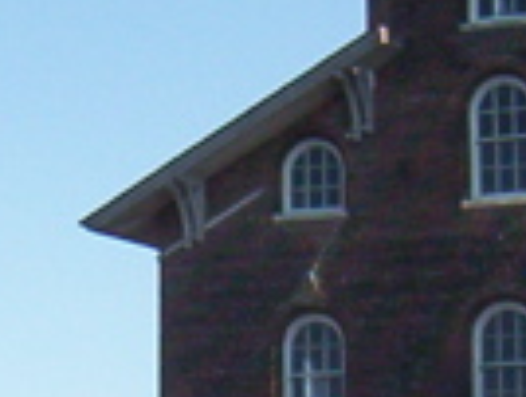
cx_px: 53
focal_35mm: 215
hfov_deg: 9.2
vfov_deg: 6.9
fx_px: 3273
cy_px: 515
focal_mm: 5.54
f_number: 5.24
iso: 100
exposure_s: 1/553
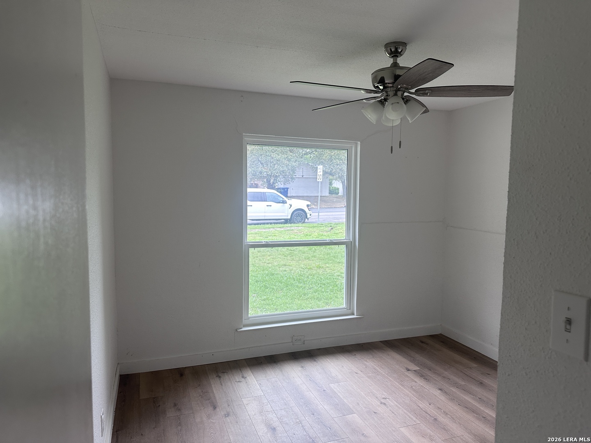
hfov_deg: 71.6
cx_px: 296
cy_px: 222
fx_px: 410
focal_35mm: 24
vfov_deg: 56.8
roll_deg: -1.0
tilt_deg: -2.1
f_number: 1.78
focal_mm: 6.86
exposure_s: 1/121
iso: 125
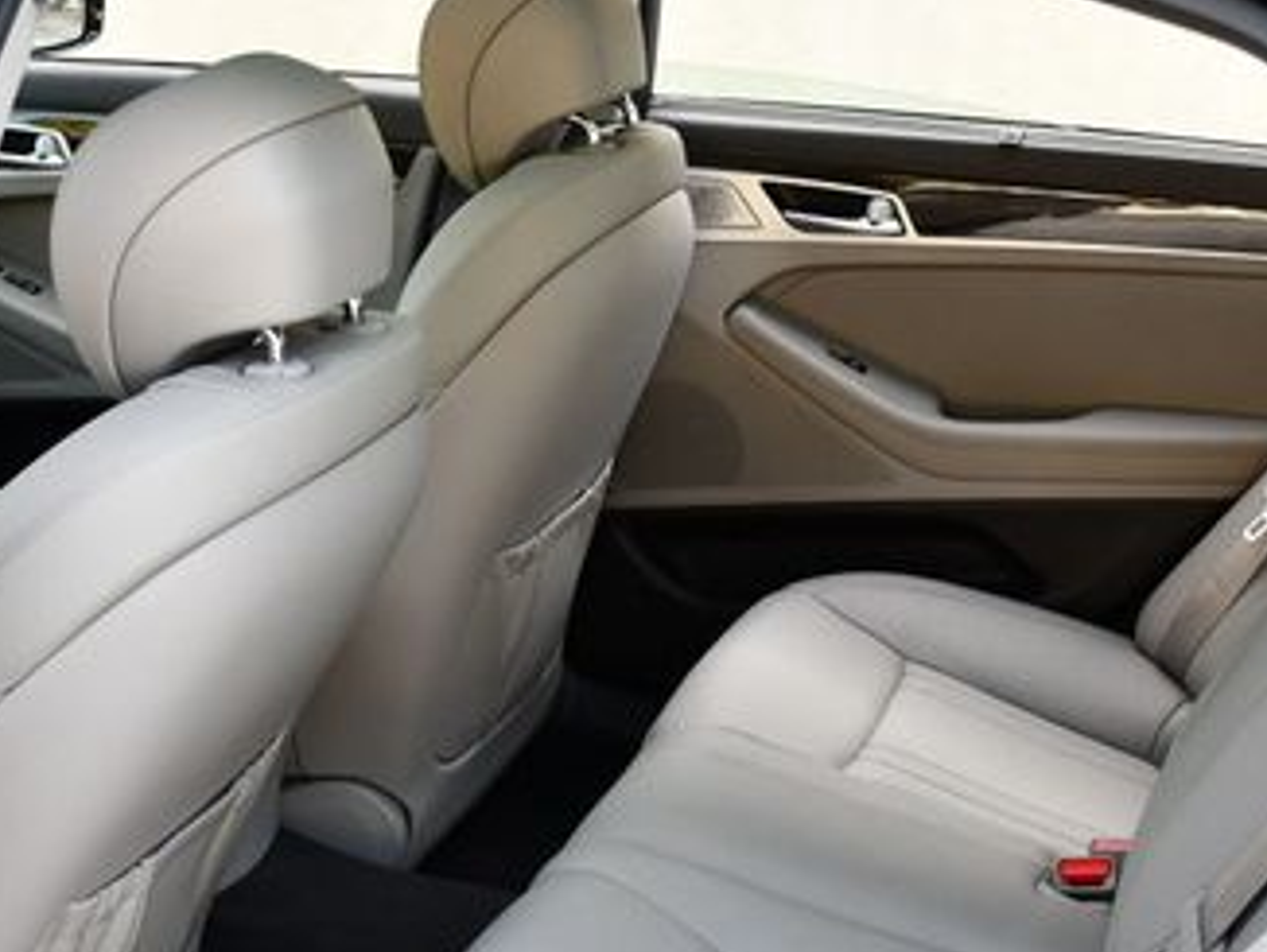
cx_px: 532
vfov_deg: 21.4
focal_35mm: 68
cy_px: 758
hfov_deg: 28.5
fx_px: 2491
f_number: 3.5
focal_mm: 18
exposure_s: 1/250
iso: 400
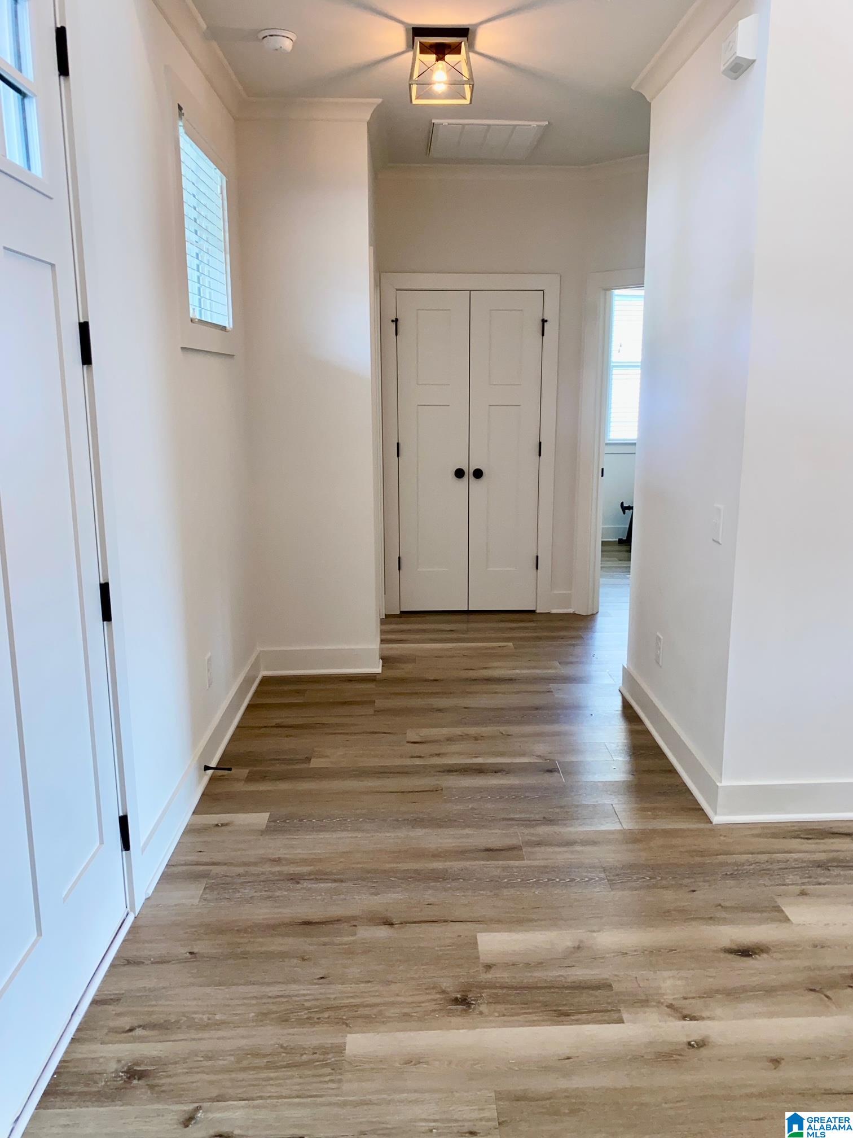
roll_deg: +0.2
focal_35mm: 26
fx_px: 854
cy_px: 569
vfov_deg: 67.3
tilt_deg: -10.3
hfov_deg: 53.1
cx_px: 426
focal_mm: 4.25
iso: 32
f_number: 1.8
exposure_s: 1/60
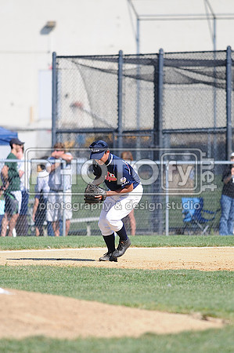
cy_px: 176
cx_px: 117
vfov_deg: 4.6
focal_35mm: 450
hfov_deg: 3.0
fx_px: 4397
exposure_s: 1/1250
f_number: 4
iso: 200
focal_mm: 300
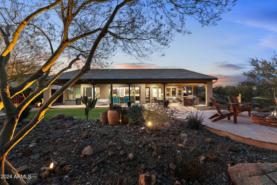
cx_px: 138
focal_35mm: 14
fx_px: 108
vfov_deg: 81.2
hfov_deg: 104.3
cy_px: 92
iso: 400
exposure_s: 1/3
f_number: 2.8
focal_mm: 14
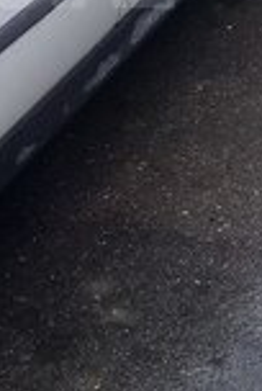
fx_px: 1141
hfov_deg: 12.9
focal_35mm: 105
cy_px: -21
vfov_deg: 18.8
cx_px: -23
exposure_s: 1/124
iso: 64
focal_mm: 3.3
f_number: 2.2
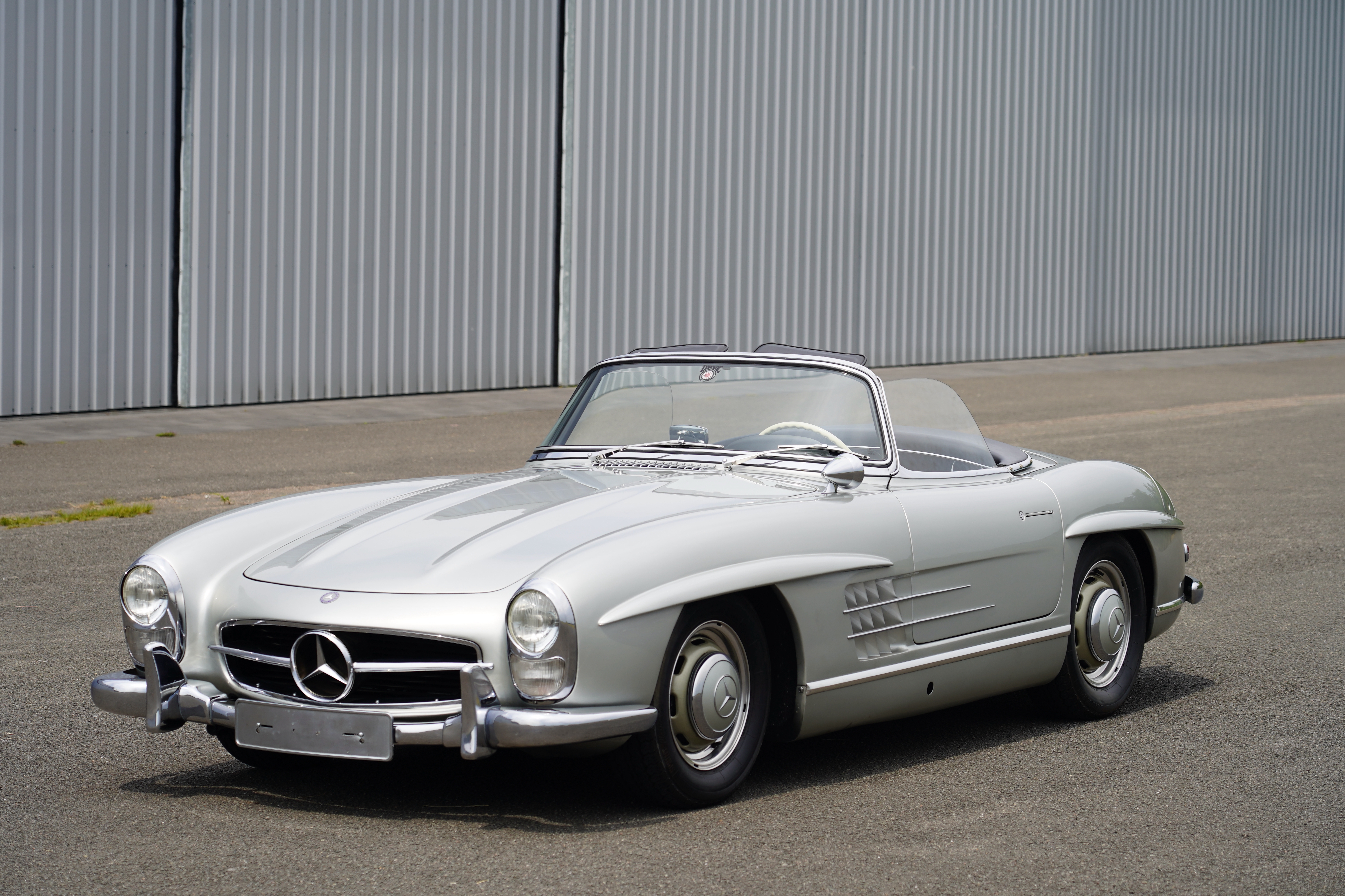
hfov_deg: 19.5
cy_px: 448
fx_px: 3923
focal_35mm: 105
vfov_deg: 13.0
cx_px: 672
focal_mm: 105
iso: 100
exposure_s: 1/160
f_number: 5.6
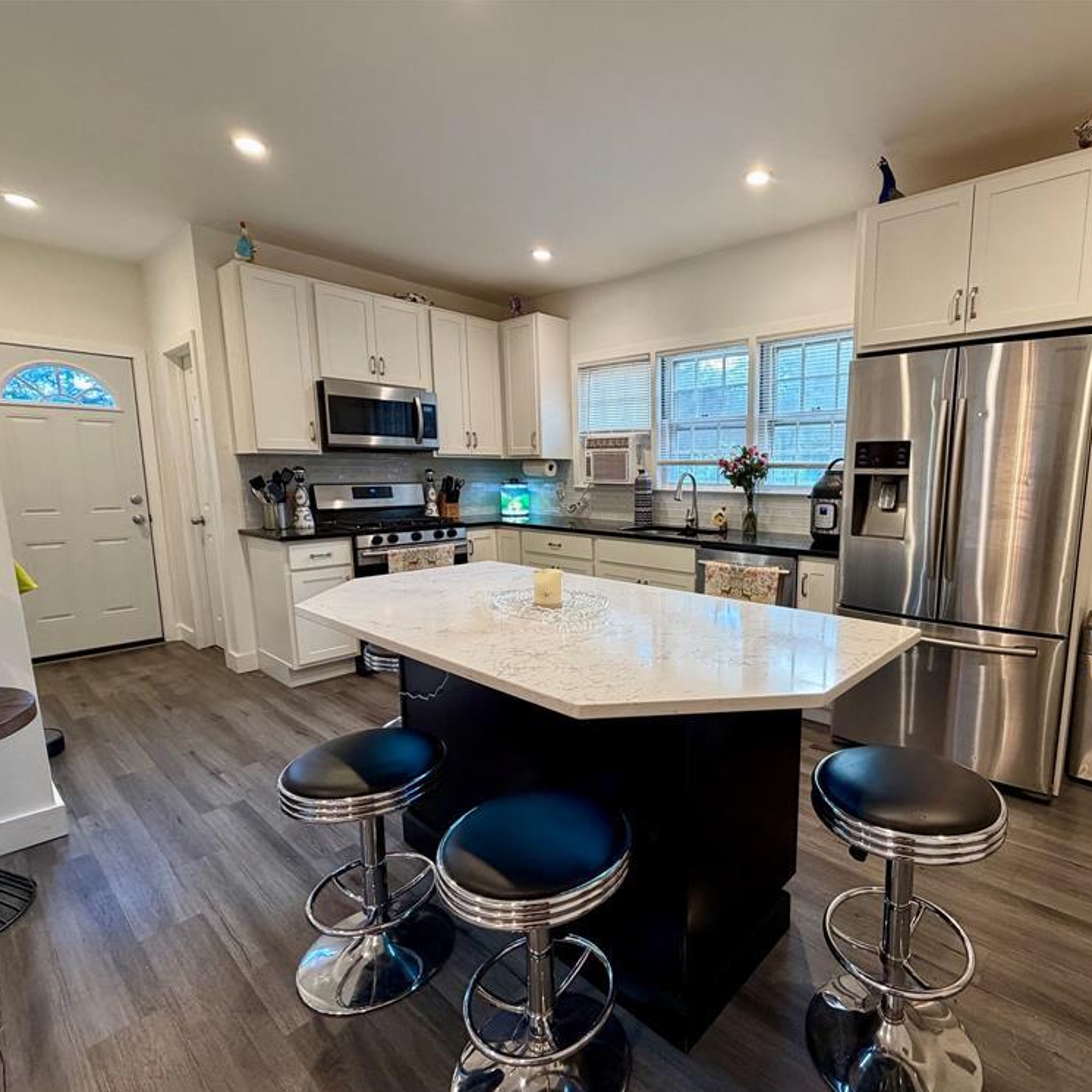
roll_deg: -0.1
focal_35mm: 17
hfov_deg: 82.4
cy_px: 561
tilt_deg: -8.8
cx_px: 683
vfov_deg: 83.9
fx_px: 607
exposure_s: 1/60
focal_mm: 2.22
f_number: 2.2
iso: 250
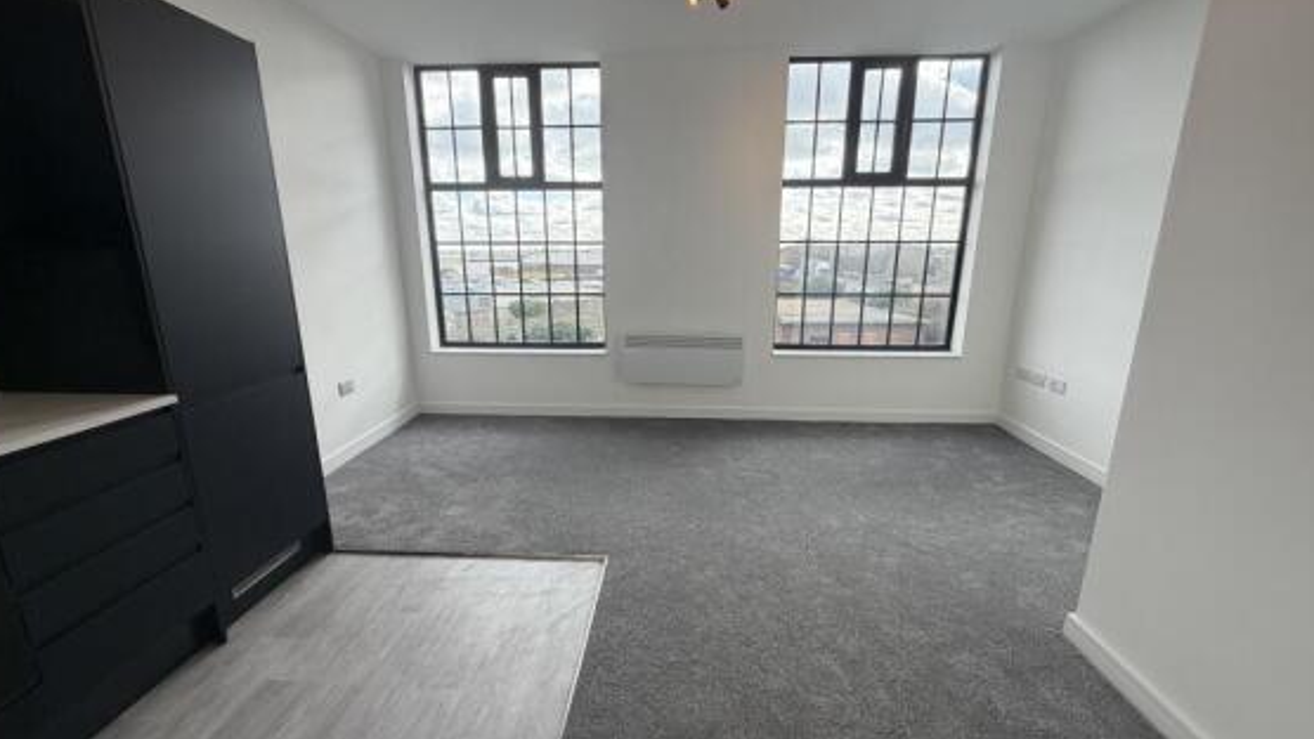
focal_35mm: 16
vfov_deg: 67.1
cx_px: 656
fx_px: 558
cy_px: 388
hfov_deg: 99.4
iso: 50
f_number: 2.2
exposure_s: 1/179
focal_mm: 2.22
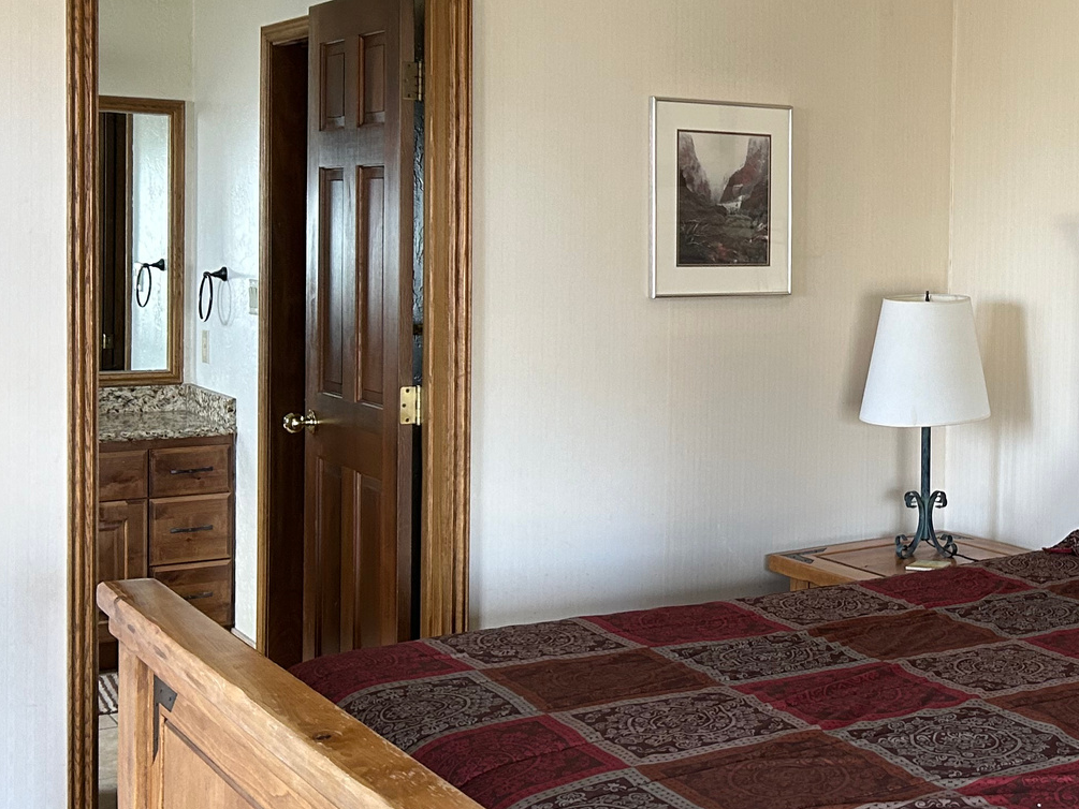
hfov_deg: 33.6
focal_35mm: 53
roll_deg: -1.6
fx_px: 1652
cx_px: 1034
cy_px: 274
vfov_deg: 27.4
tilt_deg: -2.4
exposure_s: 1/60
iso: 160
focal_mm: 5.7
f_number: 1.5
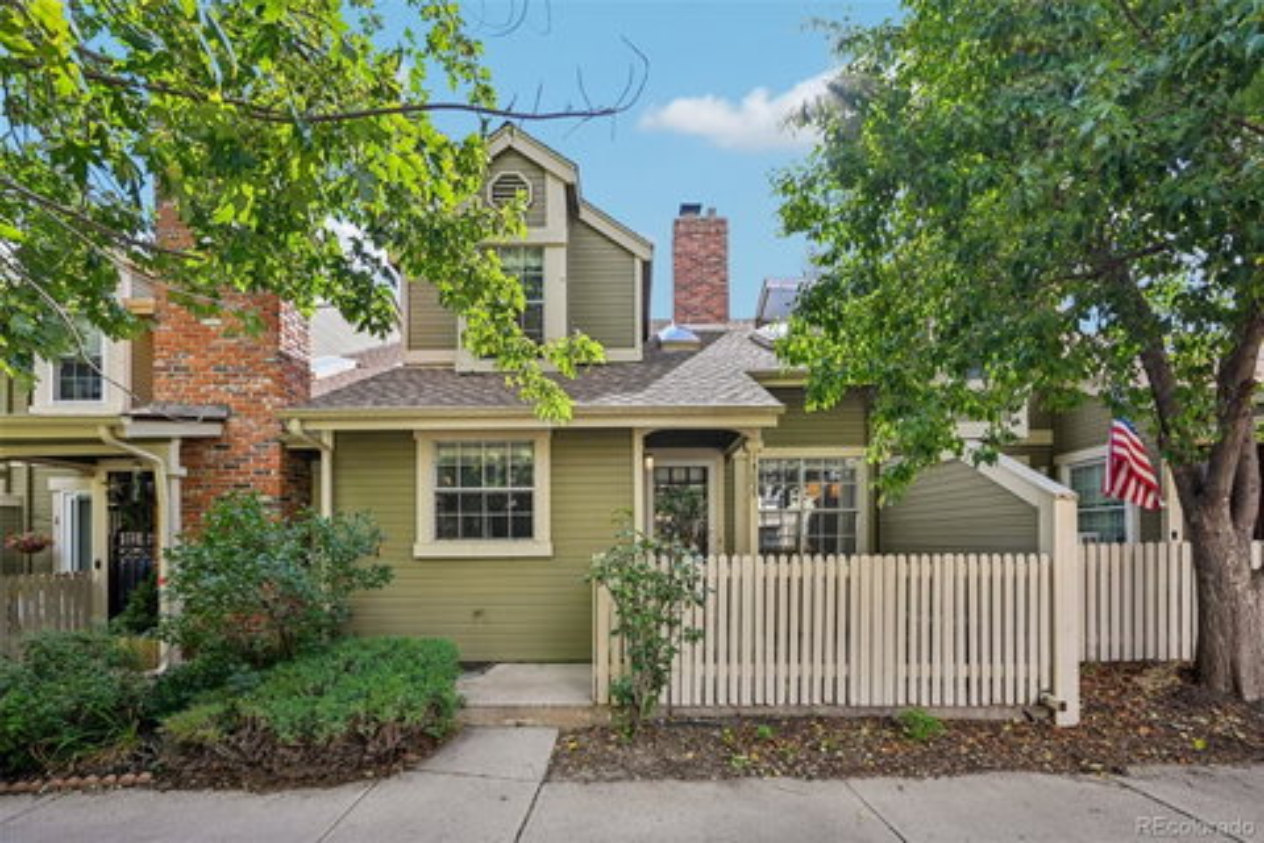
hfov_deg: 104.3
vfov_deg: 81.2
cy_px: 422
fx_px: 492
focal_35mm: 14
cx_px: 632
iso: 64
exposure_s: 1/50
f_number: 9
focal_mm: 14
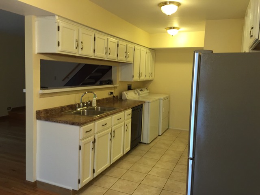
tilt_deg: -6.8
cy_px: 98
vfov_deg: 48.2
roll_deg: -2.0
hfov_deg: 61.7
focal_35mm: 29
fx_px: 218
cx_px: 130
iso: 200
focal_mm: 4.15
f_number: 2.2
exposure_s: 1/30
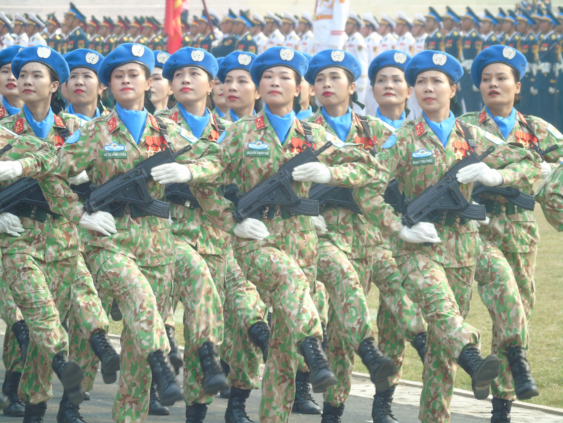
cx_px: 282
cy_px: 212
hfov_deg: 5.5
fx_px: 5904
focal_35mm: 363
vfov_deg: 4.1
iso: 200
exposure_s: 1/250
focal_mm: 65
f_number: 5.2
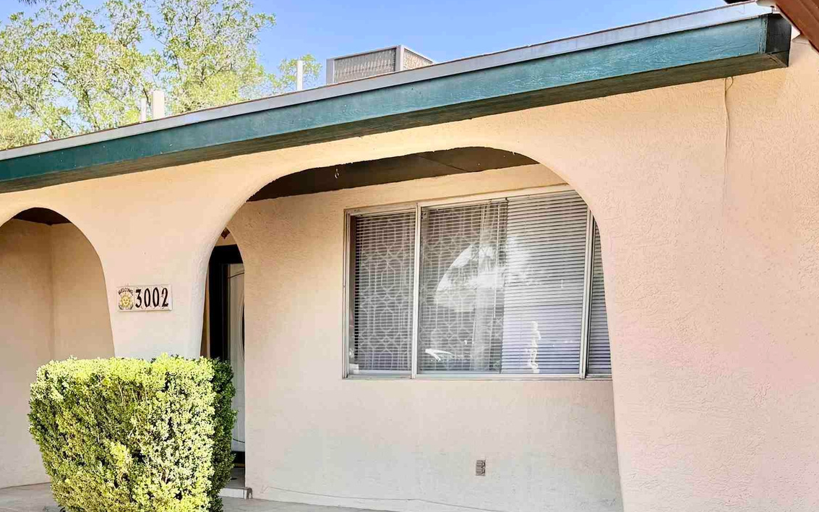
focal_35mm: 46
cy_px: 521
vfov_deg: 26.4
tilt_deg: -9.3
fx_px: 1027
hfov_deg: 43.0
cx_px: 284
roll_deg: +0.7
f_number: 1.78
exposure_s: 1/1215
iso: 80
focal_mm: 6.76
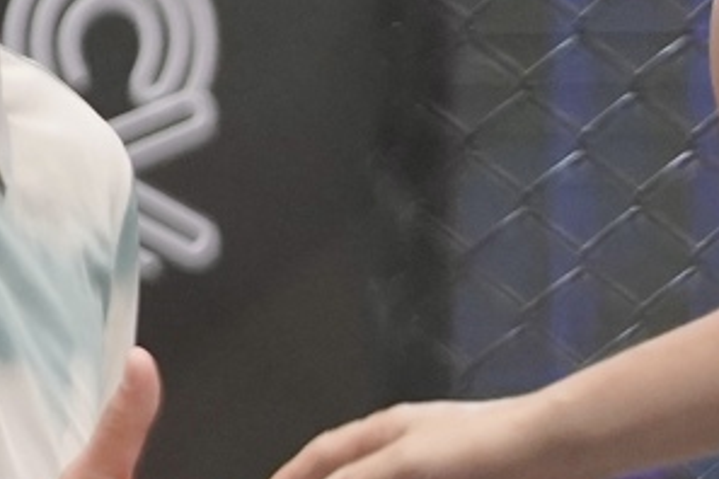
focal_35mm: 573
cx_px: 1128
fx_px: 11443
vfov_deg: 2.4
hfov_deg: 3.6
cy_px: -233
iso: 2500
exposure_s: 1/1000
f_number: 2.8
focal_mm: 85
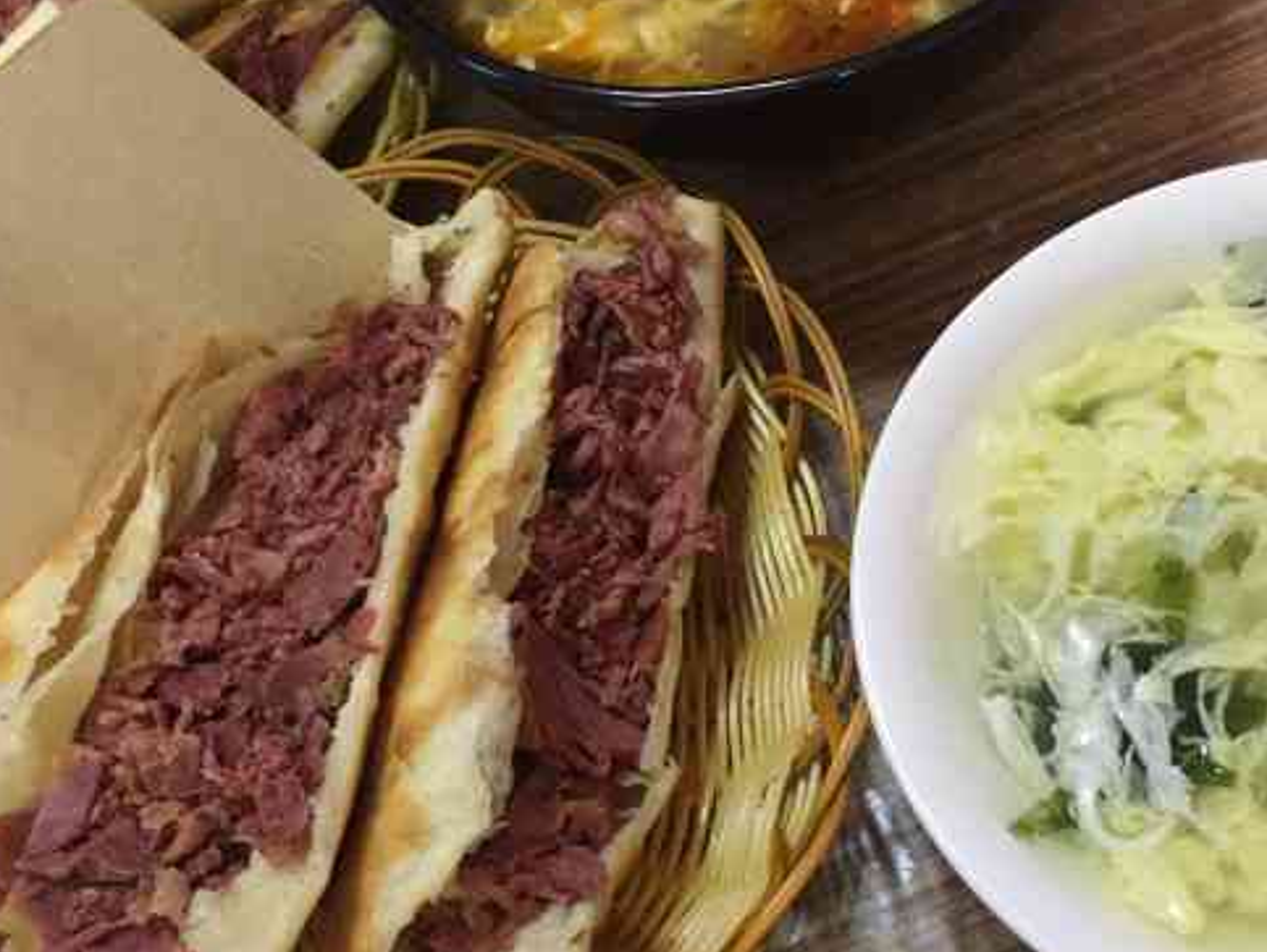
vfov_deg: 34.3
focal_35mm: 42
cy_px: 573
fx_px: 1538
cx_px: 845
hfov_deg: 44.1
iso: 250
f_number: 2.2
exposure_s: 1/20
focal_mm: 4.15
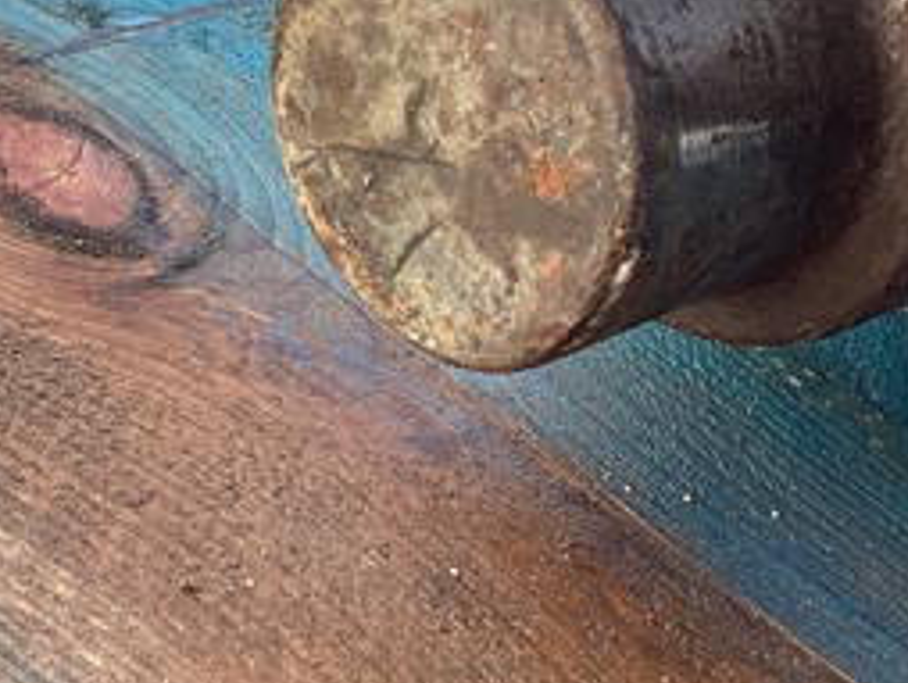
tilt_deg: -30.1
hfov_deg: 21.3
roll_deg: -8.1
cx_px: 374
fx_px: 2416
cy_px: 150
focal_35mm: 92
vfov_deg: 16.0
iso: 25
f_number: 2.4
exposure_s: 1/255
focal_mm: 3.3
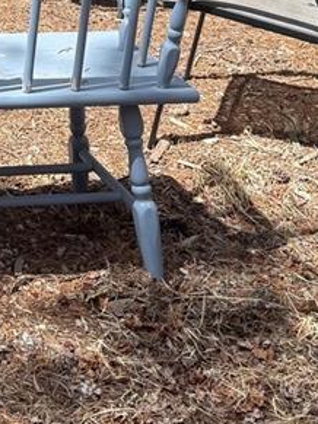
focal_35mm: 99
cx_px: -128
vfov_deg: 18.7
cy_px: -90
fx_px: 1214
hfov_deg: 14.2
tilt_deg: -9.8
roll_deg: -3.4
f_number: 1.78
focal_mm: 6.76
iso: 80
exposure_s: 1/2000
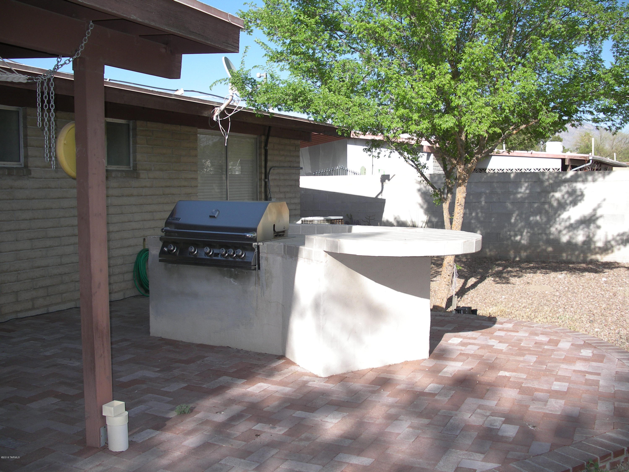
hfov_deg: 50.1
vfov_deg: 38.7
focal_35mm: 37
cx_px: 314
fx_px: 673
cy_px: 236
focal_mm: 7.8
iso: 80
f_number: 2.8
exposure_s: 1/640
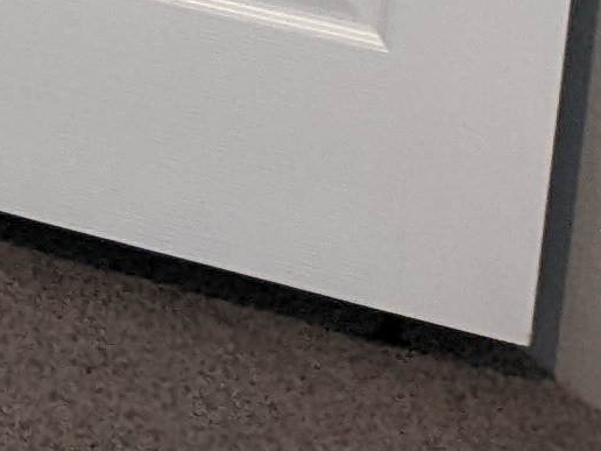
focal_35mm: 211
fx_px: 3663
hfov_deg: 7.5
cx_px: -1570
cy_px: -1057
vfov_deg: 6.3
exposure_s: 1/24
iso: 170
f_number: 1.73
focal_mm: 4.38
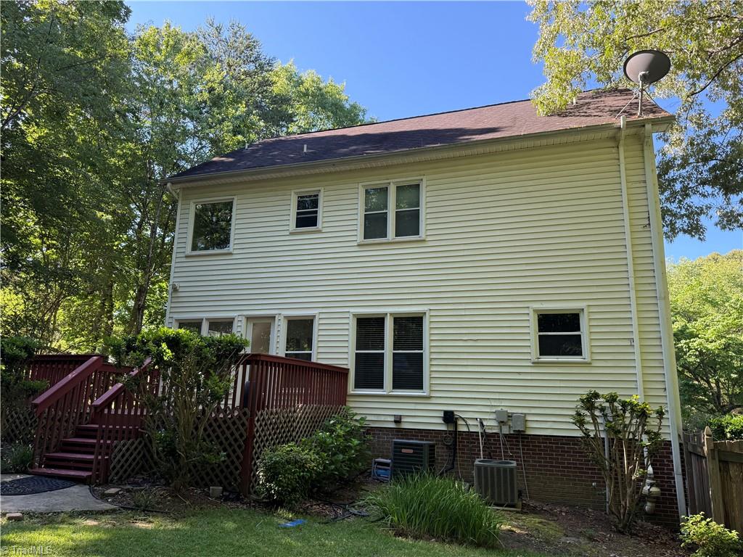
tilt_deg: +14.3
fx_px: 515
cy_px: 278
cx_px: 372
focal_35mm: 24
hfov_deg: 71.6
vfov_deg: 56.8
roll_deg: -0.9
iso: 100
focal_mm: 6.76
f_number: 1.78
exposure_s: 1/381
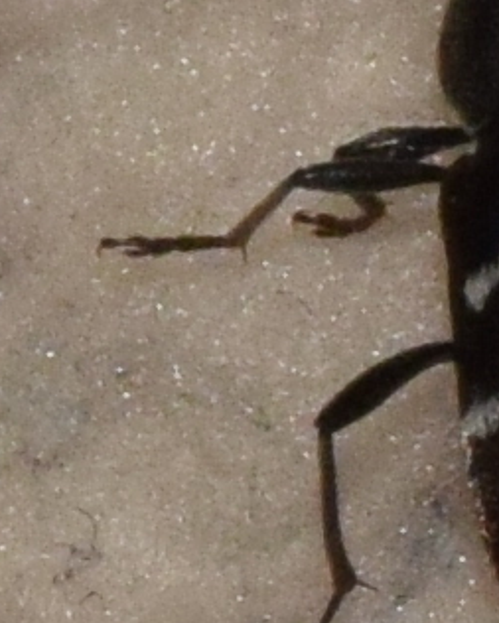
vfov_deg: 3.2
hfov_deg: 2.6
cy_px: 205
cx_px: 523
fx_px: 11053
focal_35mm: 599
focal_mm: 140
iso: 1000
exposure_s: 1/200
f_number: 14
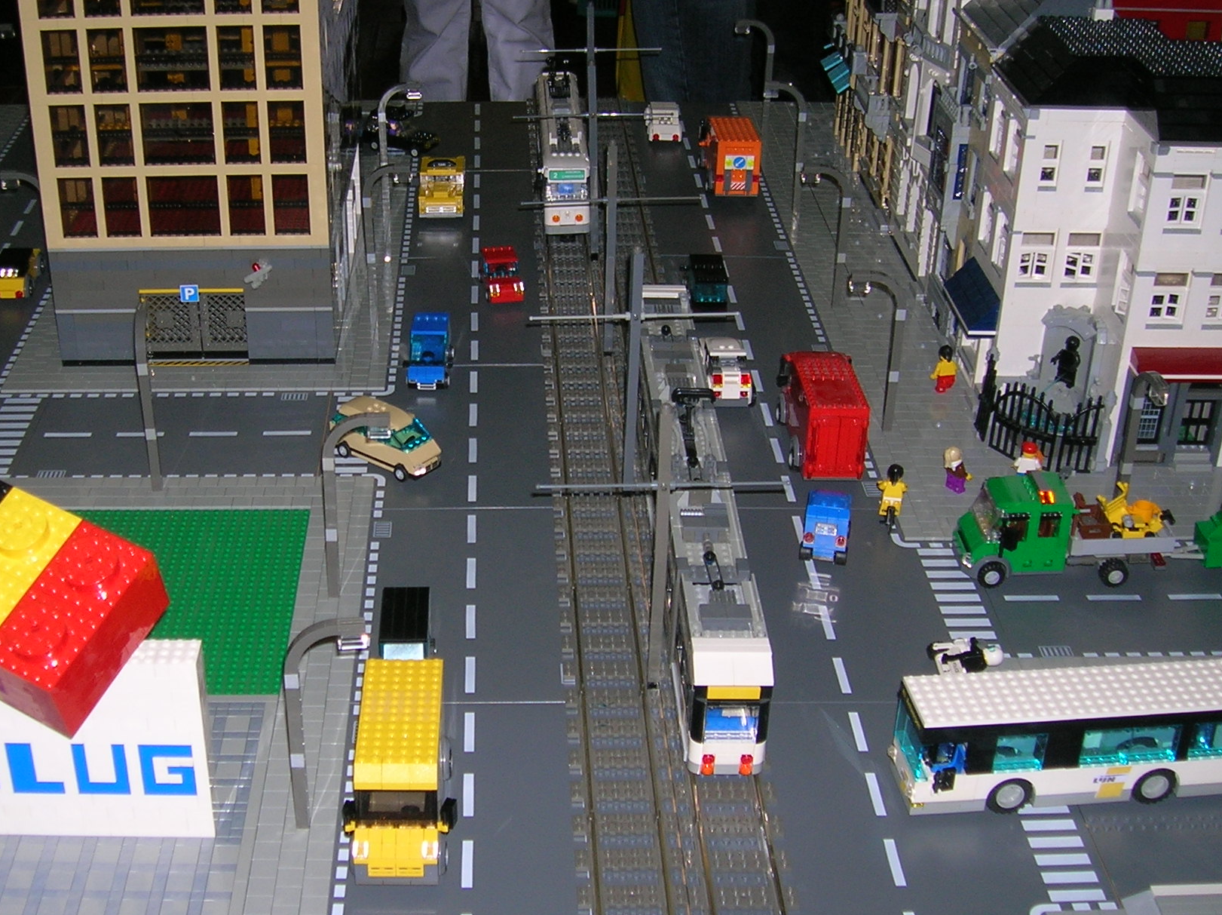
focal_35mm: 48
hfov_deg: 39.5
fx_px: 1693
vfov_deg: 30.2
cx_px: 483
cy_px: 459
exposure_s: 1/60.1
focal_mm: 5.7
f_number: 2.9
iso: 50
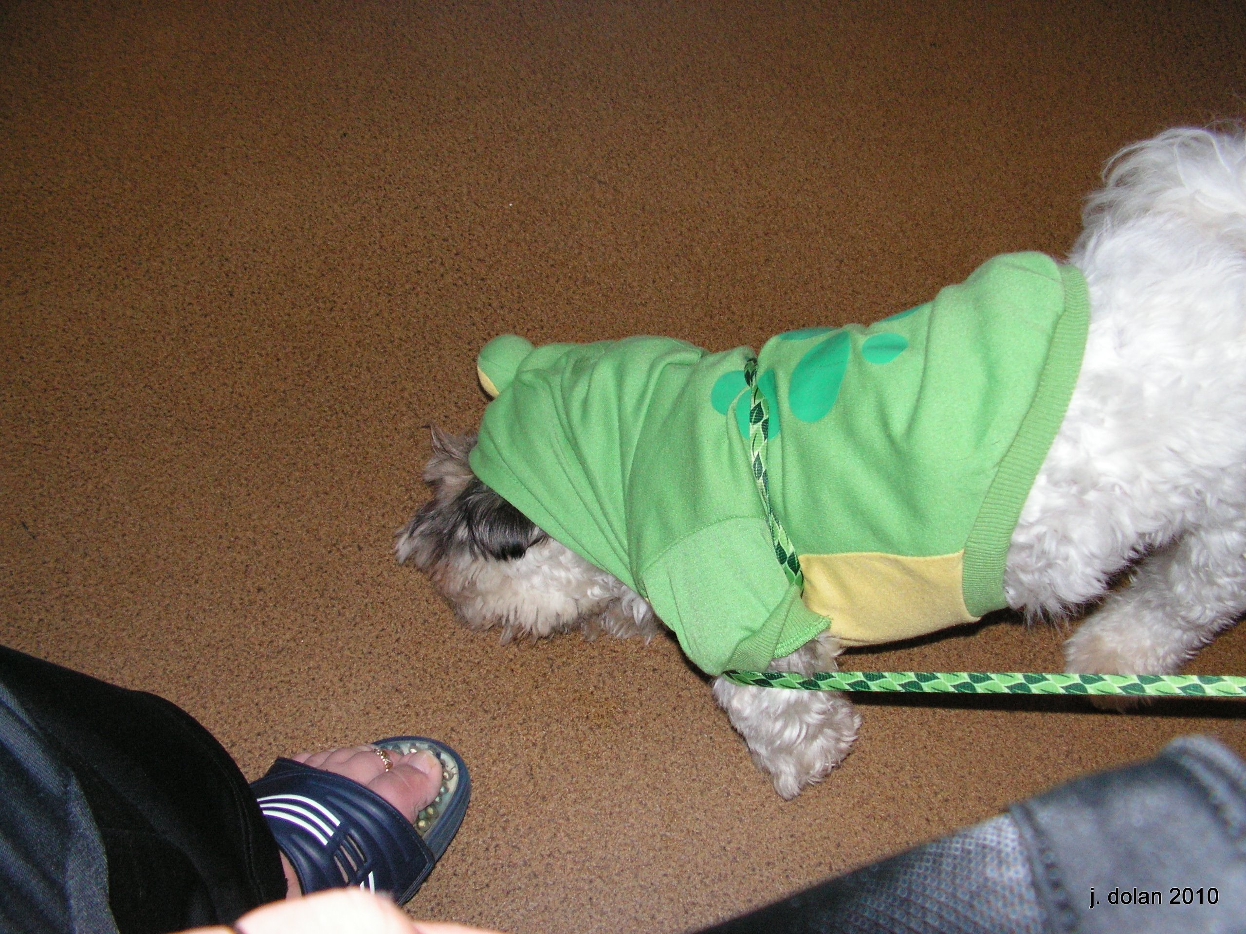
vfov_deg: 39.7
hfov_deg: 51.4
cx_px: 623
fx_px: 1296
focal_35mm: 36
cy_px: 467
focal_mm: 6
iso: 160
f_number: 3.2
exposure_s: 1/40
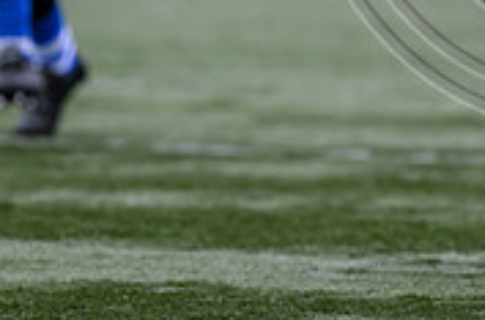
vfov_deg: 1.0
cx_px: 565
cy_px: -164
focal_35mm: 1366
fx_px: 18354
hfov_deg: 1.5
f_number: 3.5
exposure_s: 1/2000
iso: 500
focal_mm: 400
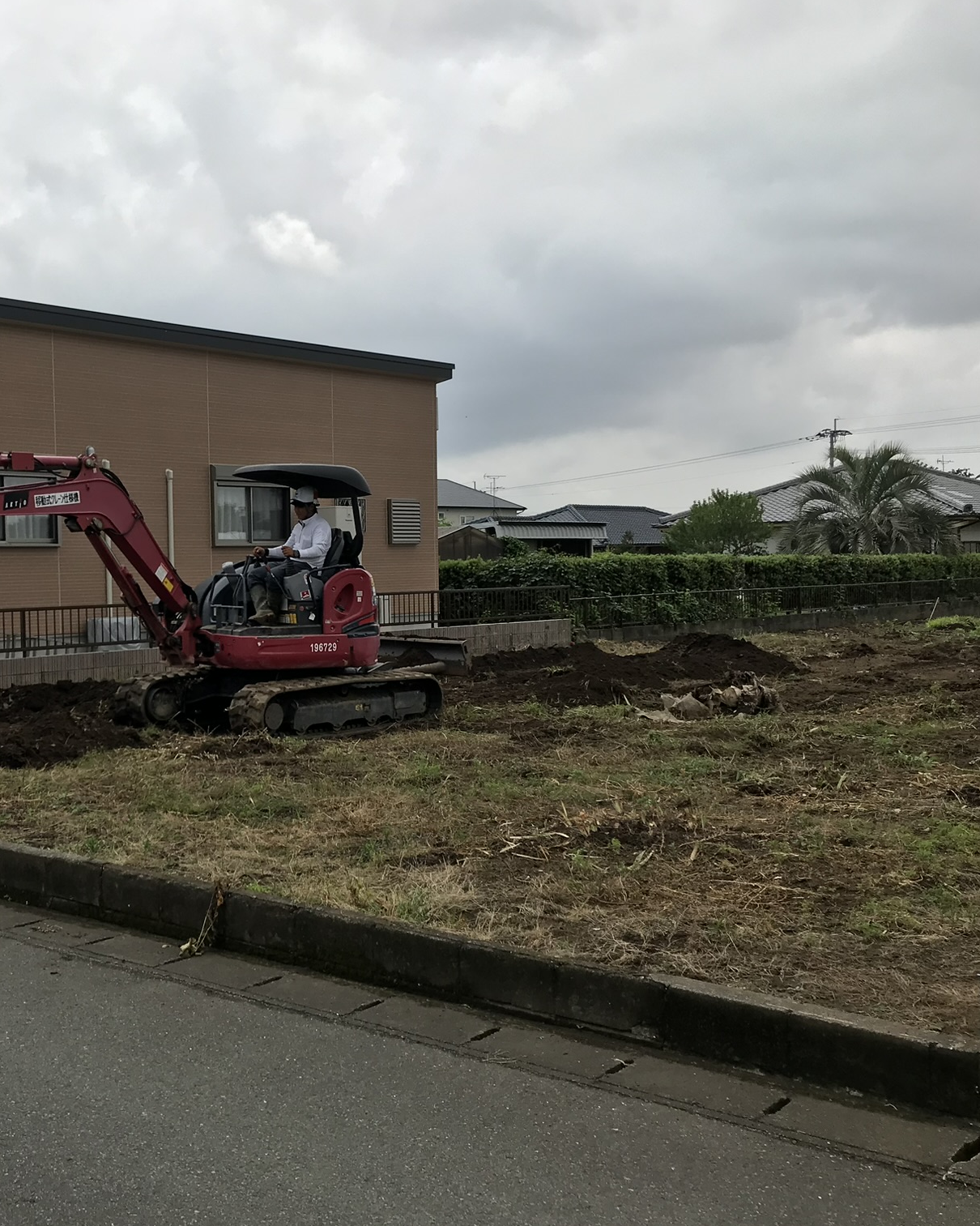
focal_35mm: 37
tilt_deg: -1.4
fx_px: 1342
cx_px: 219
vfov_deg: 49.1
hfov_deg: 38.8
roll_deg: +0.2
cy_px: 614
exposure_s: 1/2740
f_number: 1.8
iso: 20
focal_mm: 3.99
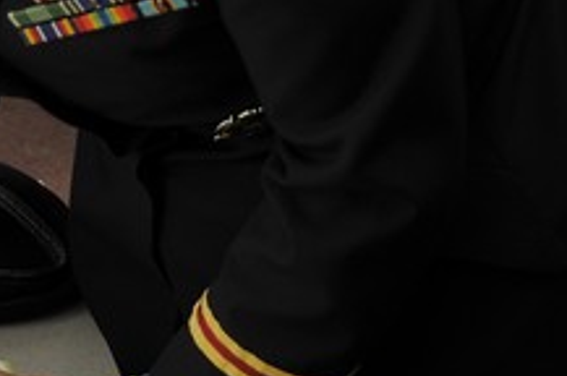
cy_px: 34
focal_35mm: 155
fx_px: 2438
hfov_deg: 12.8
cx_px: -204
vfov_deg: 8.8
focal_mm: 32
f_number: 4.2
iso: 200
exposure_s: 1/60
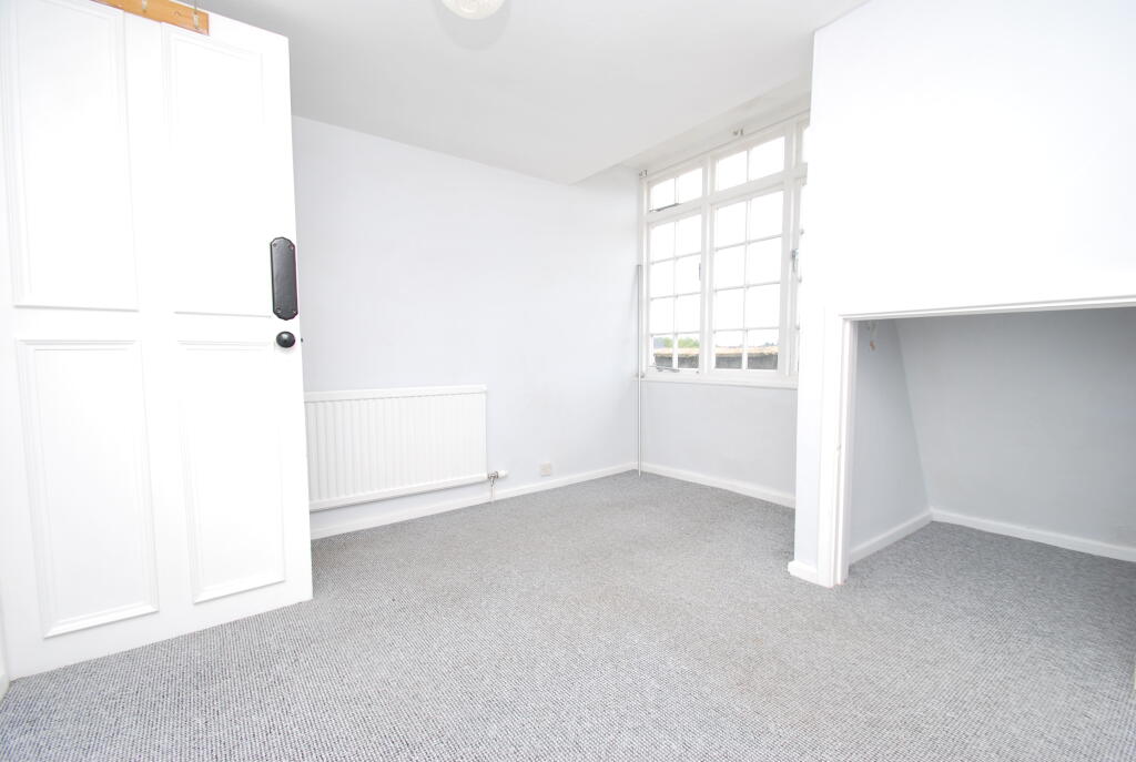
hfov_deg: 100.3
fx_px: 474
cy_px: 381
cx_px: 568
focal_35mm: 15
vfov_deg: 77.6
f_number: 5.6
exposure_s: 1/125
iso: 160
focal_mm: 10
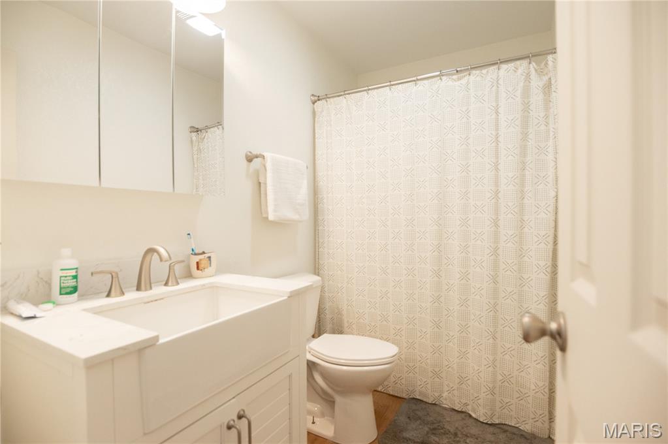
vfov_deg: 70.3
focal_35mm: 17
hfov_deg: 93.3
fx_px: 315
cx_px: 334
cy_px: 222
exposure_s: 1/160
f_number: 4.5
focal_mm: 17
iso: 1000
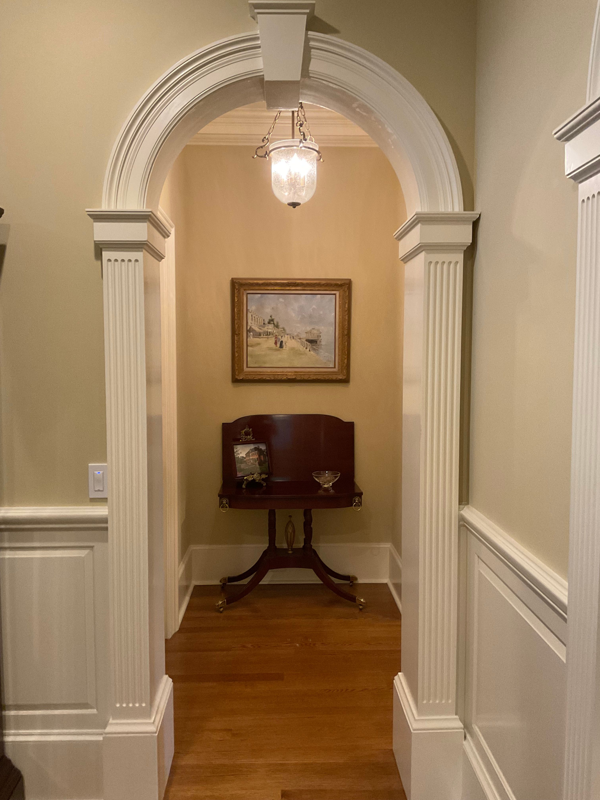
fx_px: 670
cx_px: 300
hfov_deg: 48.2
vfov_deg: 61.7
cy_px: 400
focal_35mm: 29
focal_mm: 3
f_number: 1.8
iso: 250
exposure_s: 1/60
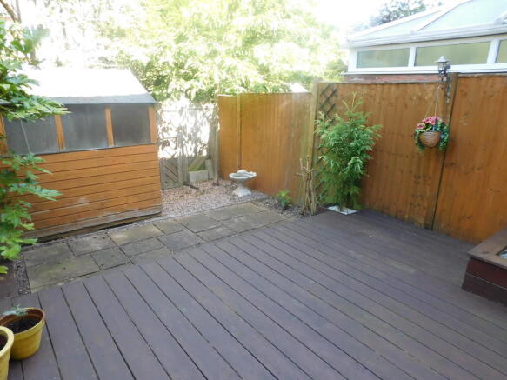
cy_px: 190
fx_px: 337
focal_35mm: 23
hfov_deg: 73.9
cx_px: 254
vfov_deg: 58.9
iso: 125
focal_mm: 4
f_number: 3
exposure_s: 1/80
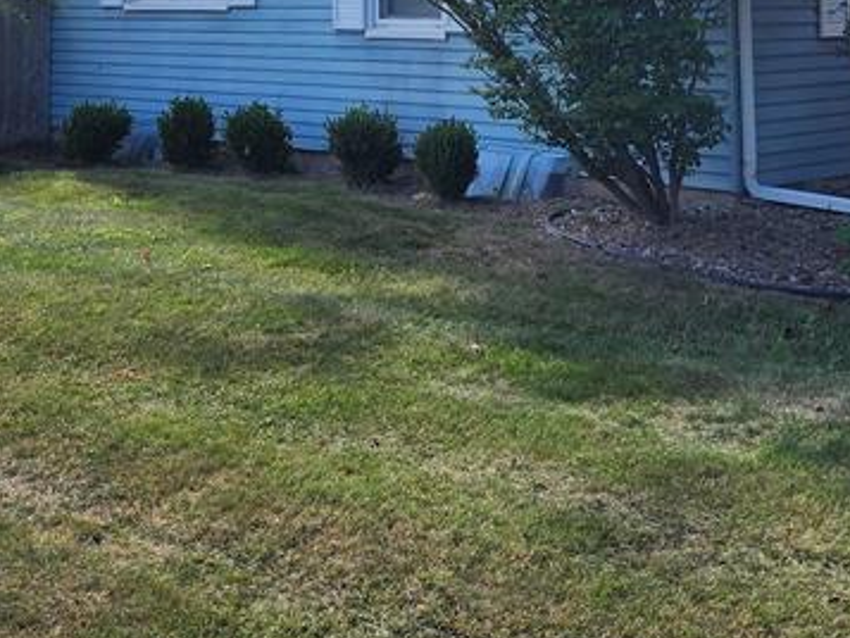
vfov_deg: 20.7
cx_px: 417
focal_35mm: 66
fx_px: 1621
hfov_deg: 29.4
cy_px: -133
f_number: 1.8
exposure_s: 1/765
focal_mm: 6.4
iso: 12
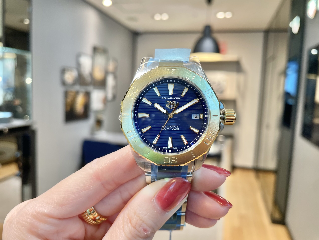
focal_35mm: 26
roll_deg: -2.2
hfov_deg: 67.3
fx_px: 240
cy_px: 120
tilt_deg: -5.7
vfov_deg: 53.1
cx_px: 160
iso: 80
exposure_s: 1/120
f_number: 1.6
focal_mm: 4.2
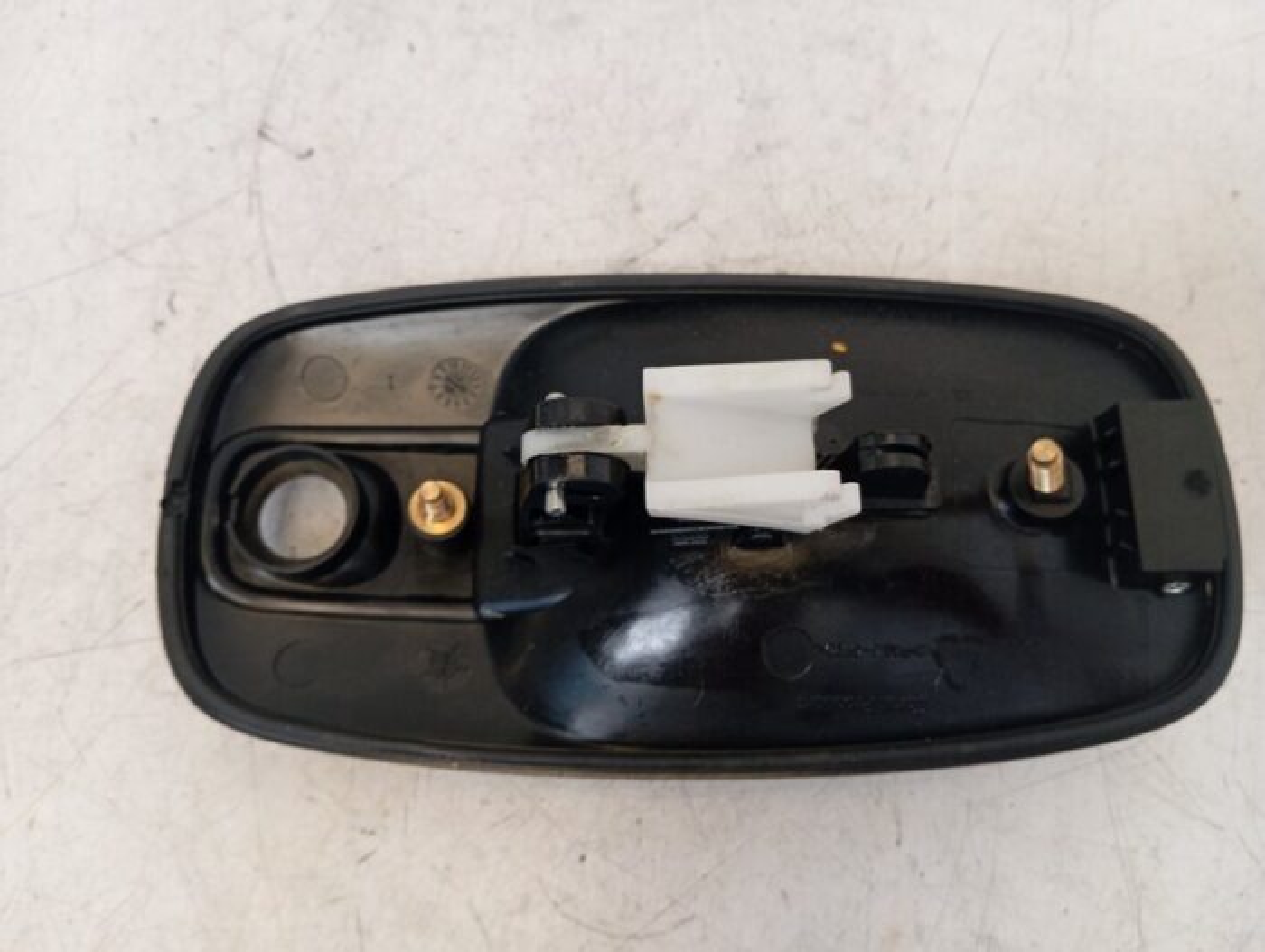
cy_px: 476
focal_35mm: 28
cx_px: 632
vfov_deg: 49.9
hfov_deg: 63.4
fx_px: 1025
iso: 433
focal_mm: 4.22
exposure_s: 1/33.3
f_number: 1.8
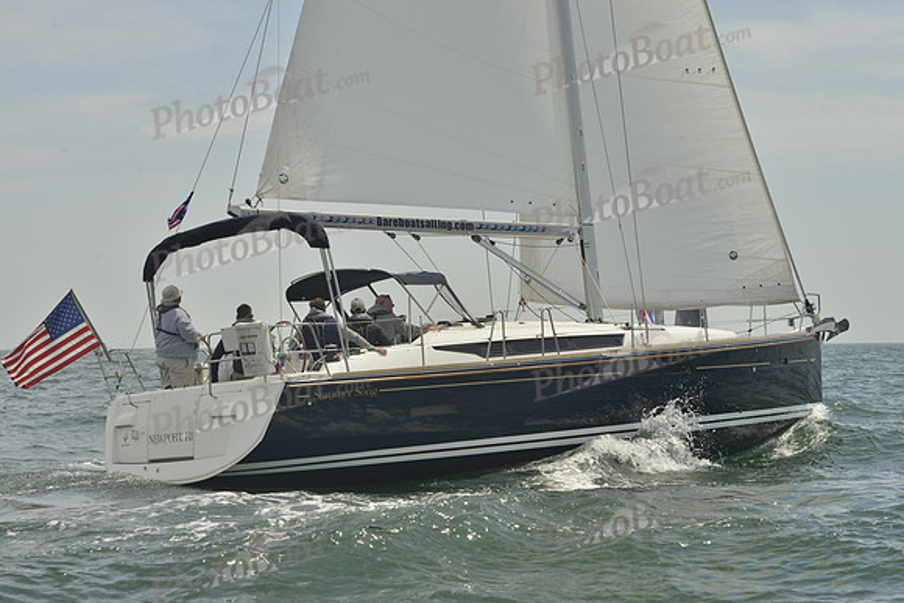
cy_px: 302
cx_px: 452
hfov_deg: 28.8
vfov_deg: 19.5
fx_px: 1758
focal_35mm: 70
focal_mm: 70
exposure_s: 1/1250
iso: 560
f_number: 13
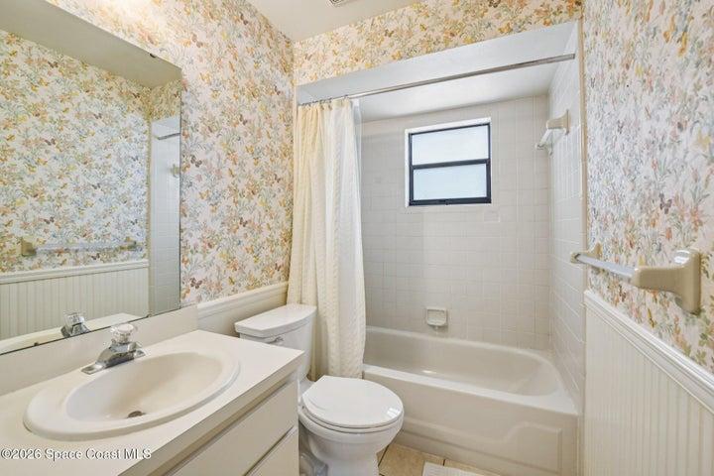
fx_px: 297
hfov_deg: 100.4
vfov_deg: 77.3
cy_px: 238
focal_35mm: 15
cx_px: 357
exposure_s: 1/13
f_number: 8
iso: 400
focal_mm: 15
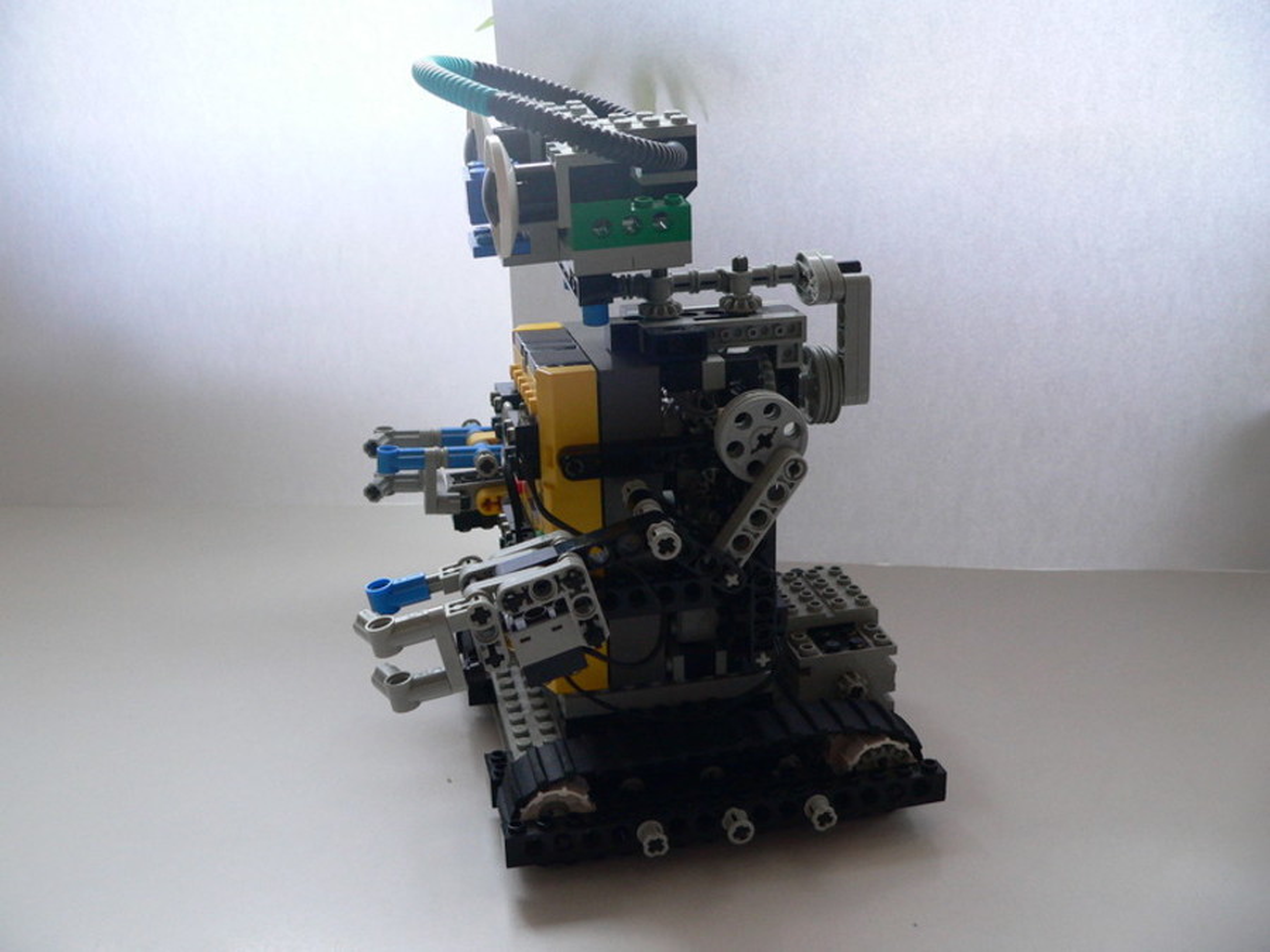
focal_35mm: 36
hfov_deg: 51.4
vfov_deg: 39.7
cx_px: 635
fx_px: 1321
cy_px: 476
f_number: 2.8
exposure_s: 1/60
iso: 200
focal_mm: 6
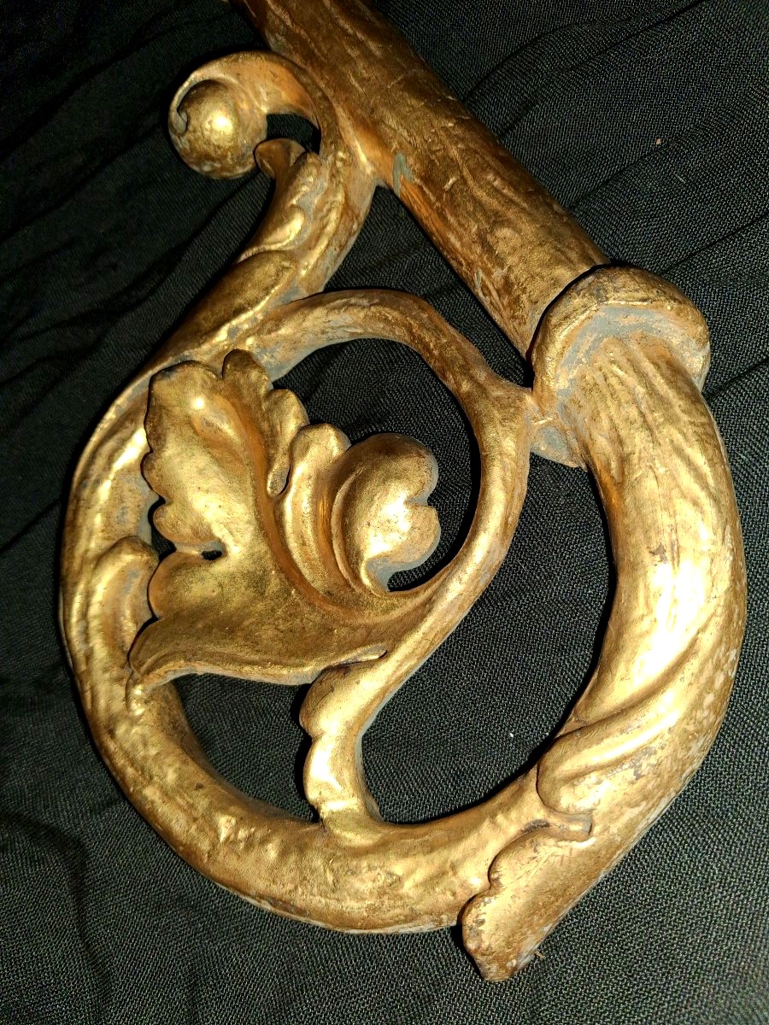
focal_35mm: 27
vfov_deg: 65.3
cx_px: 384
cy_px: 512
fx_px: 800
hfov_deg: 51.4
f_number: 1.8
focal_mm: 4
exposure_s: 1/100
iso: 40
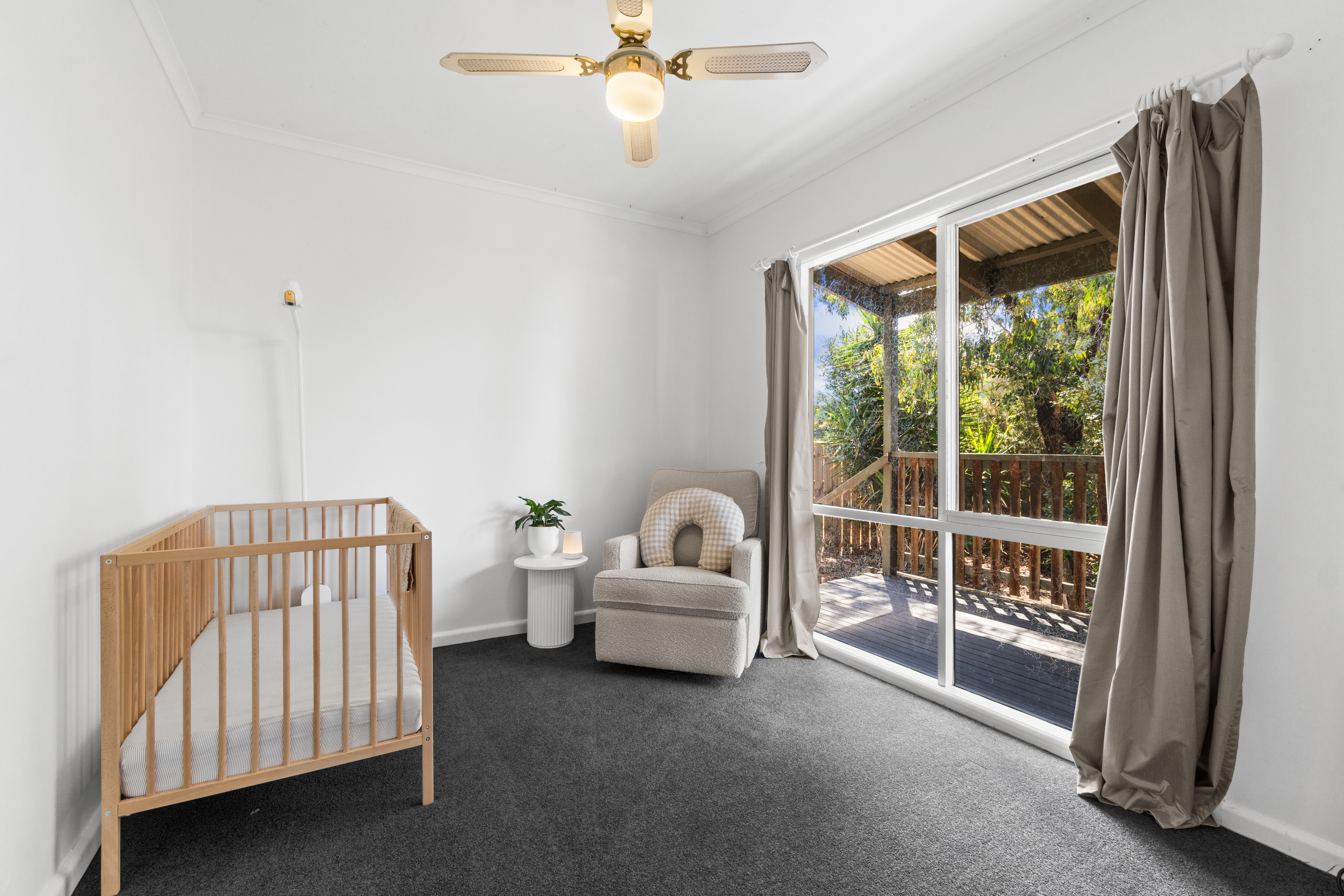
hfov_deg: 100.4
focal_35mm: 15
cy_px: 448
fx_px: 560
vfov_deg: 77.3
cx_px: 672
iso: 200
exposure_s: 1/2.5
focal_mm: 10
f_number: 8
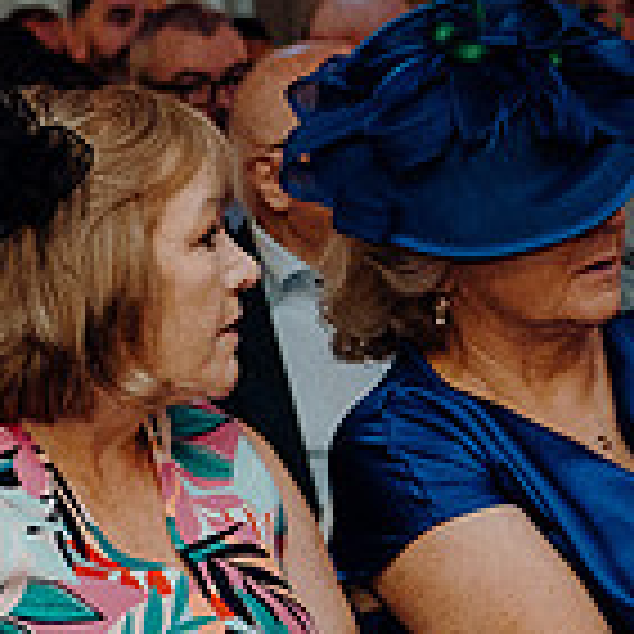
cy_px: 744
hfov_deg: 8.6
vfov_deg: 8.7
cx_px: -364
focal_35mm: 199
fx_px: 4124
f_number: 3.5
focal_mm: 38
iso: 2500
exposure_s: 1/160
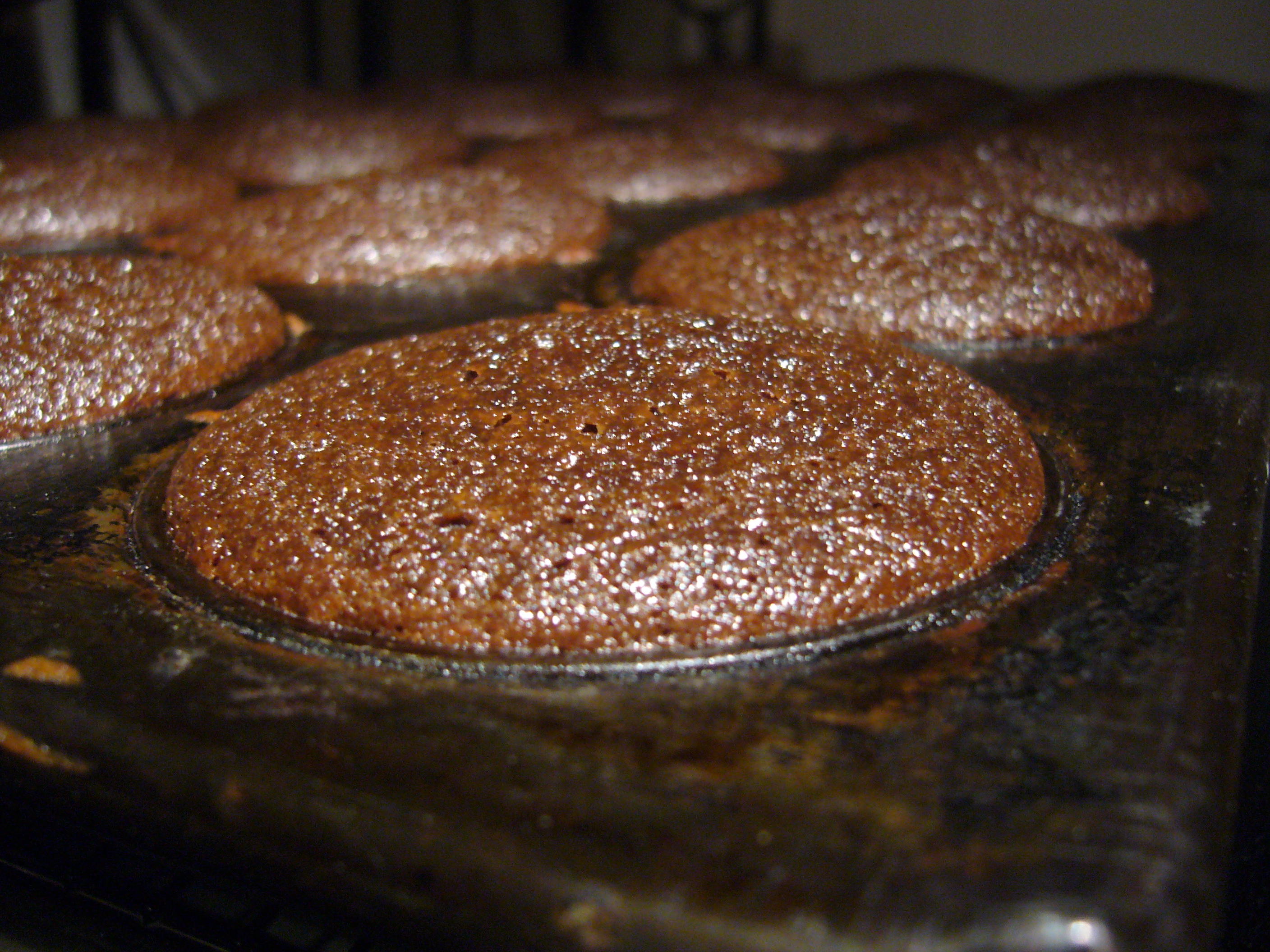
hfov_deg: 52.6
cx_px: 635
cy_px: 476
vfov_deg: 40.7
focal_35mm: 35
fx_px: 1284
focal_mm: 5.8
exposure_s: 1/8
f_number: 2.8
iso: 200
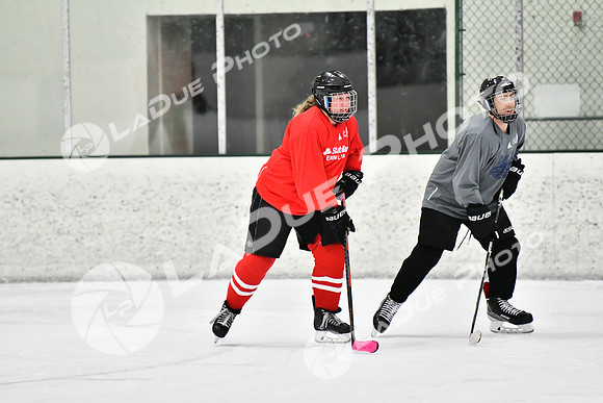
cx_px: 302
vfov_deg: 4.6
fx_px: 5026
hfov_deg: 6.9
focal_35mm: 300
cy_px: 202
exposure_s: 1/1250
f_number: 2.8
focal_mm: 200
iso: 5000
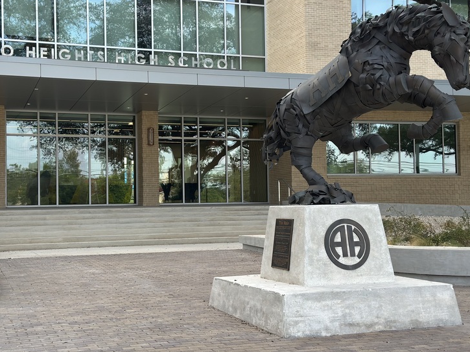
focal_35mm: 53
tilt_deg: +3.4
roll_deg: +1.0
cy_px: 170
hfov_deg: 36.2
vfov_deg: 27.5
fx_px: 719
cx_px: 217
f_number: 1.78
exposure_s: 1/719
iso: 80
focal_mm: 6.86
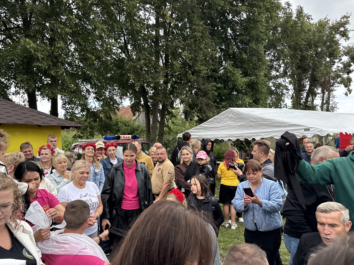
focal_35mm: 27
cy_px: 147
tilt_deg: -4.8
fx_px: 276
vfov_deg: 51.3
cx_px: 163
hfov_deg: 65.2
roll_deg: -1.0
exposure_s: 1/627
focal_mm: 6.76
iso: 80
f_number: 1.78
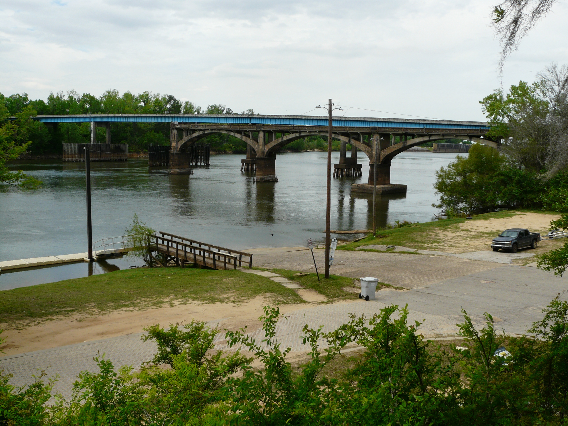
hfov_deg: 51.4
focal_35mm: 36
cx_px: 284
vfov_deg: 39.7
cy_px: 213
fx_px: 591
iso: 100
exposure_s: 1/400
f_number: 5.6
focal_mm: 5.9
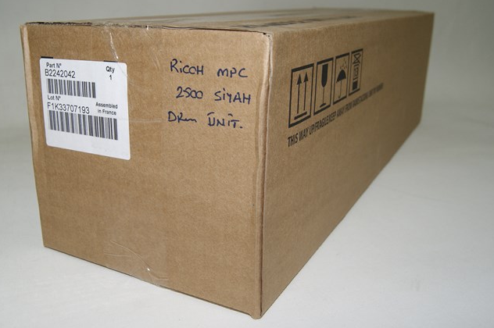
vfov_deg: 35.0
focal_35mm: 38
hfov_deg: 50.6
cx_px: 217
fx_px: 521
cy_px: 162
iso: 400
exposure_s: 1/60
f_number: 5.6
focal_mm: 20
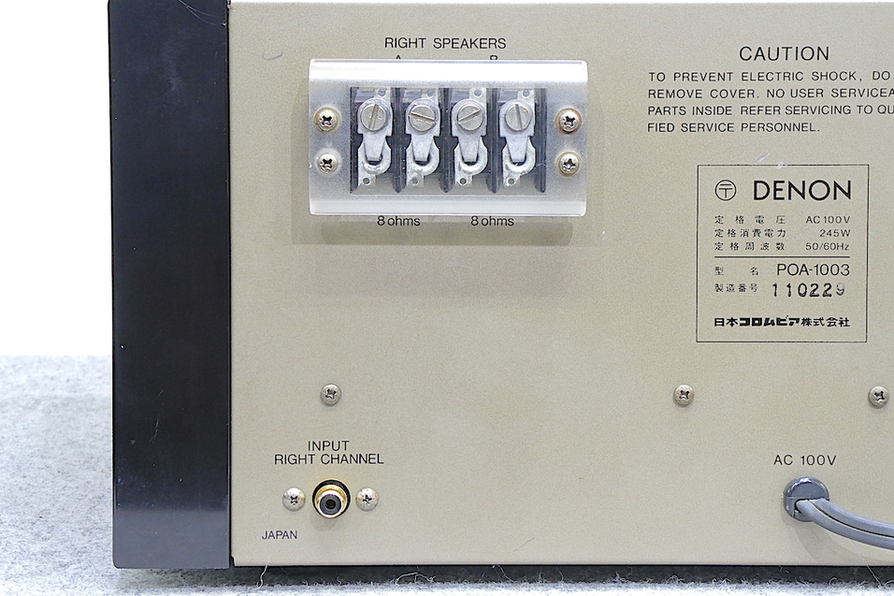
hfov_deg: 14.6
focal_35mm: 141
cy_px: 260
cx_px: 447
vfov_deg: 9.7
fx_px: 3501
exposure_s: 1/2.5
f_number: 5.3
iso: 200
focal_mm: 24.2
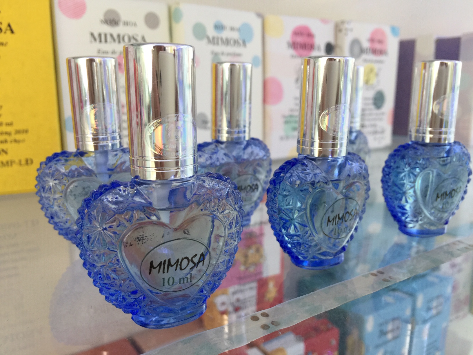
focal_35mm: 29
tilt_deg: -12.0
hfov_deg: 61.7
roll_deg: -1.3
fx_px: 396
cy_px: 178
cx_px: 236
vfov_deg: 48.2
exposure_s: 1/33
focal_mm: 4.15
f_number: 2.2
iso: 32
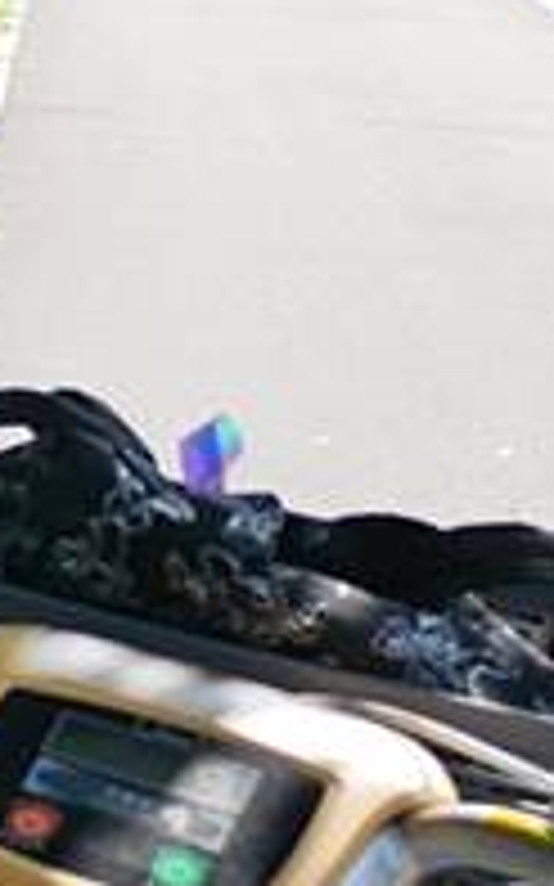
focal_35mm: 151
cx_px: -626
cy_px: -232
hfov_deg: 8.2
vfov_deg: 13.4
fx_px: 3650
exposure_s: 1/1000
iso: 200
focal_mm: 14
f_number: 2.8
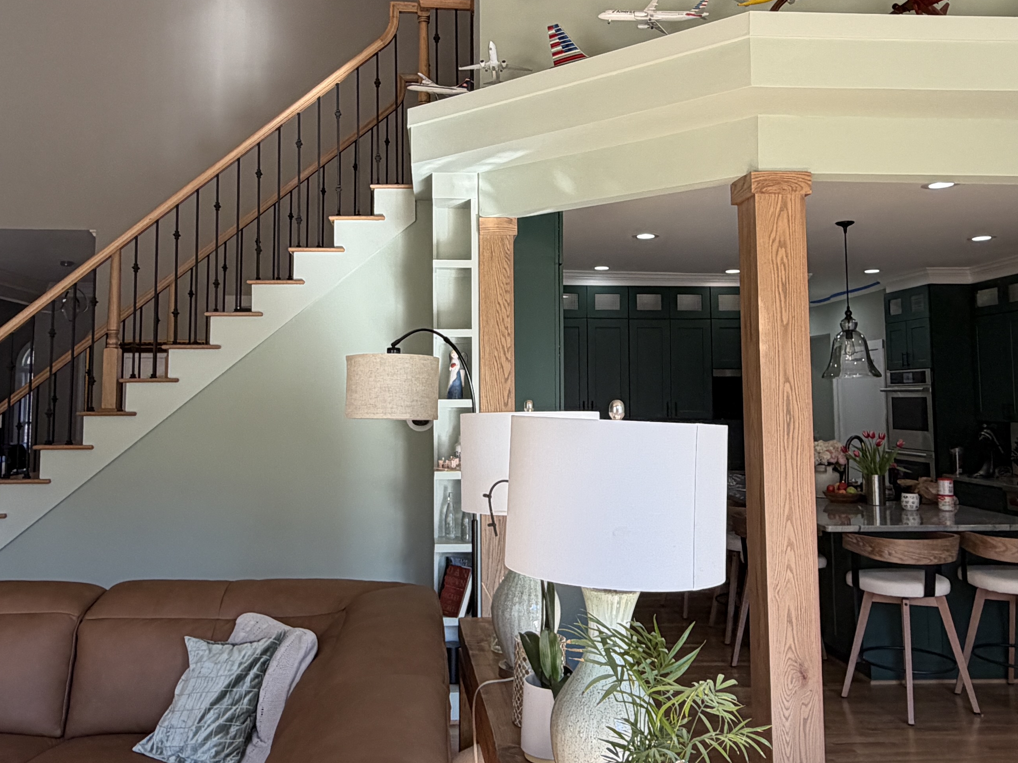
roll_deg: +0.3
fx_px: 912
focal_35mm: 31
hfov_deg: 58.3
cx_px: 479
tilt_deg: +5.7
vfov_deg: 45.3
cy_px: 322
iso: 125
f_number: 2.2
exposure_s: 1/121
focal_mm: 2.22
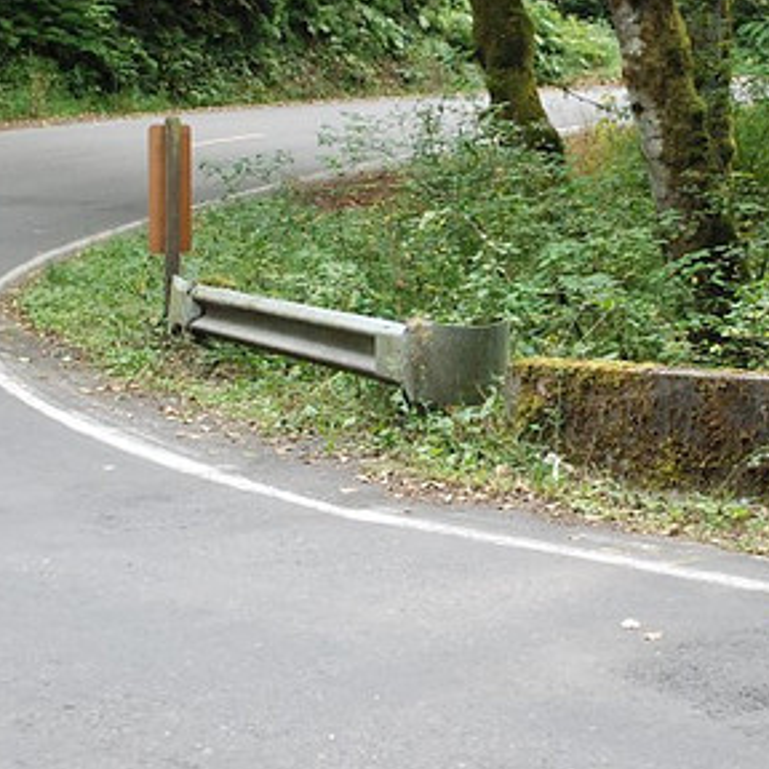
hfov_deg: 21.6
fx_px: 2007
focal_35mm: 80
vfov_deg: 21.6
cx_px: 534
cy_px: 284
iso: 1600
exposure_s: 1/160
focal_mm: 31
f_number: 4.2
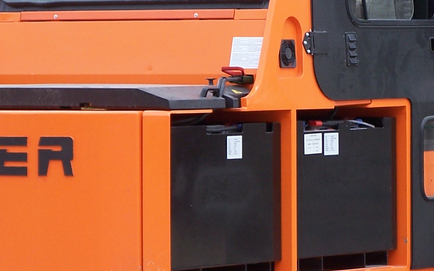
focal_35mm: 322
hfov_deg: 6.5
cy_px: 126
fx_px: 3808
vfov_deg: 4.1
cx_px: 300
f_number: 3.2
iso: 80
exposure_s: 1/250
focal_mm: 21.2
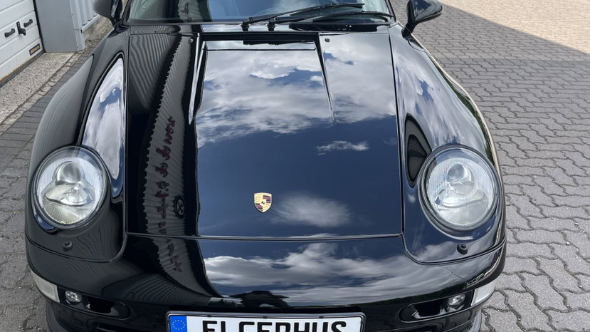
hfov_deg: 56.3
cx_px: 241
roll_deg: +1.9
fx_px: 547
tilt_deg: -24.7
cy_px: 147
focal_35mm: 35
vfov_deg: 33.7
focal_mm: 5.1
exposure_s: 1/1018
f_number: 1.6
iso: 50
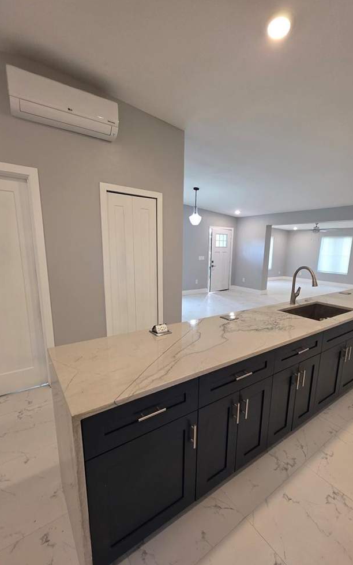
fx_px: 231
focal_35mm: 15
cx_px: 191
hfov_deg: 74.6
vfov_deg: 101.4
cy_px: 296
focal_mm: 2.2
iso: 200
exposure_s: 1/120
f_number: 1.9
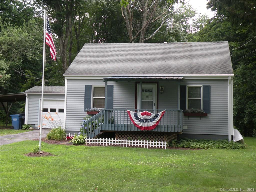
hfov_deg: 34.3
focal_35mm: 56
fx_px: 414
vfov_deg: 26.1
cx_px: 128
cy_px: 96
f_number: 4
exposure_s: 1/117
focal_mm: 9.8
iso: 64
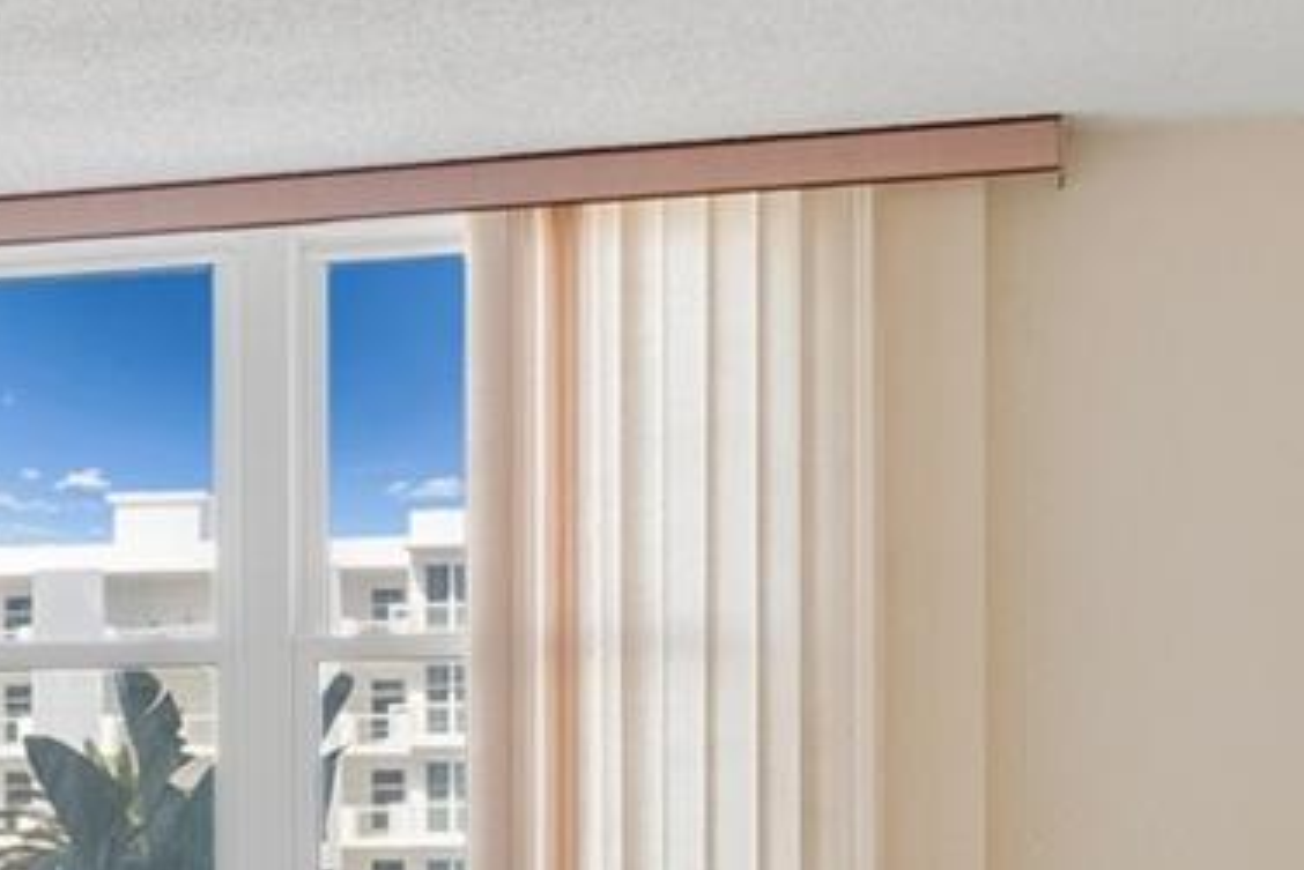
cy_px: 763
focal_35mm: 68
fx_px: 2464
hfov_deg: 28.5
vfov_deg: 19.7
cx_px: 139
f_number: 7.1
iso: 100
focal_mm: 11
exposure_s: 1/6
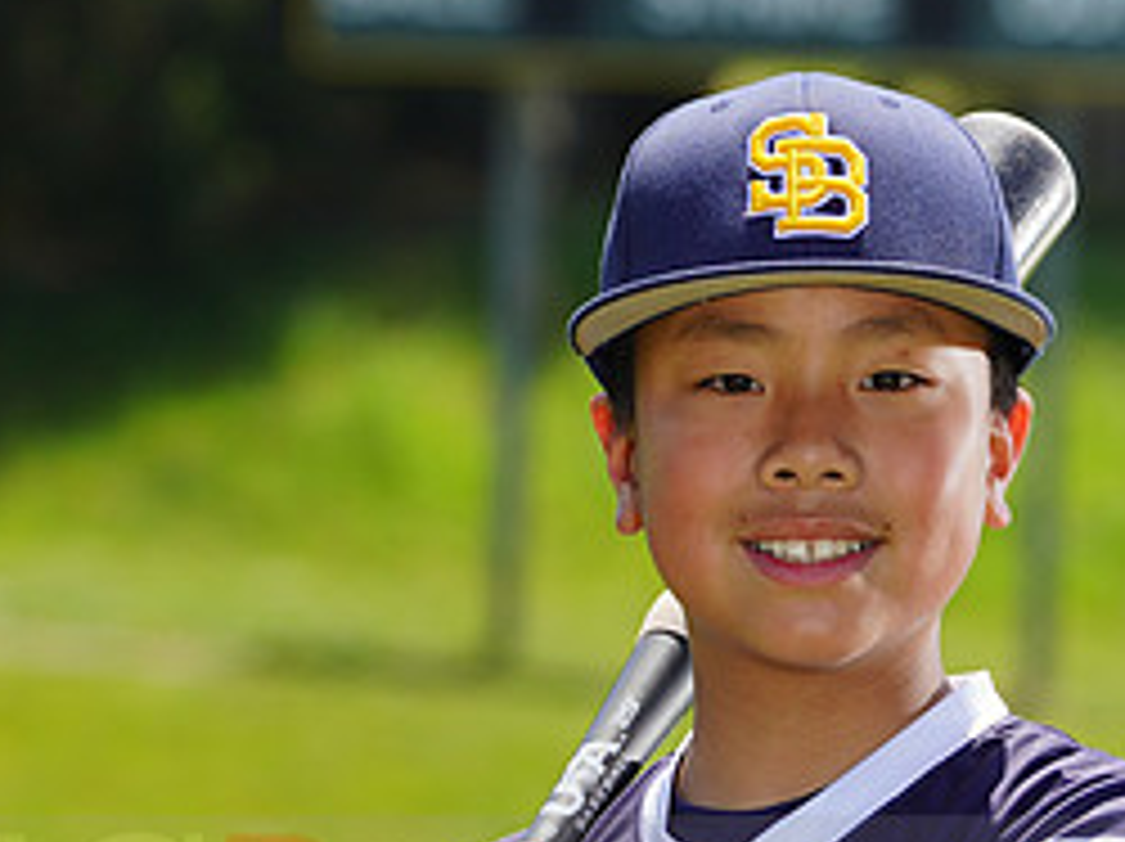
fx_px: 14513
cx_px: 700
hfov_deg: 4.4
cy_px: 878
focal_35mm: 447
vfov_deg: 3.3
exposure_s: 1/250
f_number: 8
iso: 100
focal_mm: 200
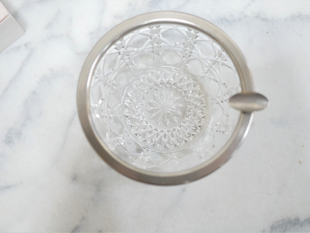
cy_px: 116
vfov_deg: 36.0
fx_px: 358
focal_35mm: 40
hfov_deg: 46.8
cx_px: 155
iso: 1250
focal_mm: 20
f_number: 1.7
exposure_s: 1/60
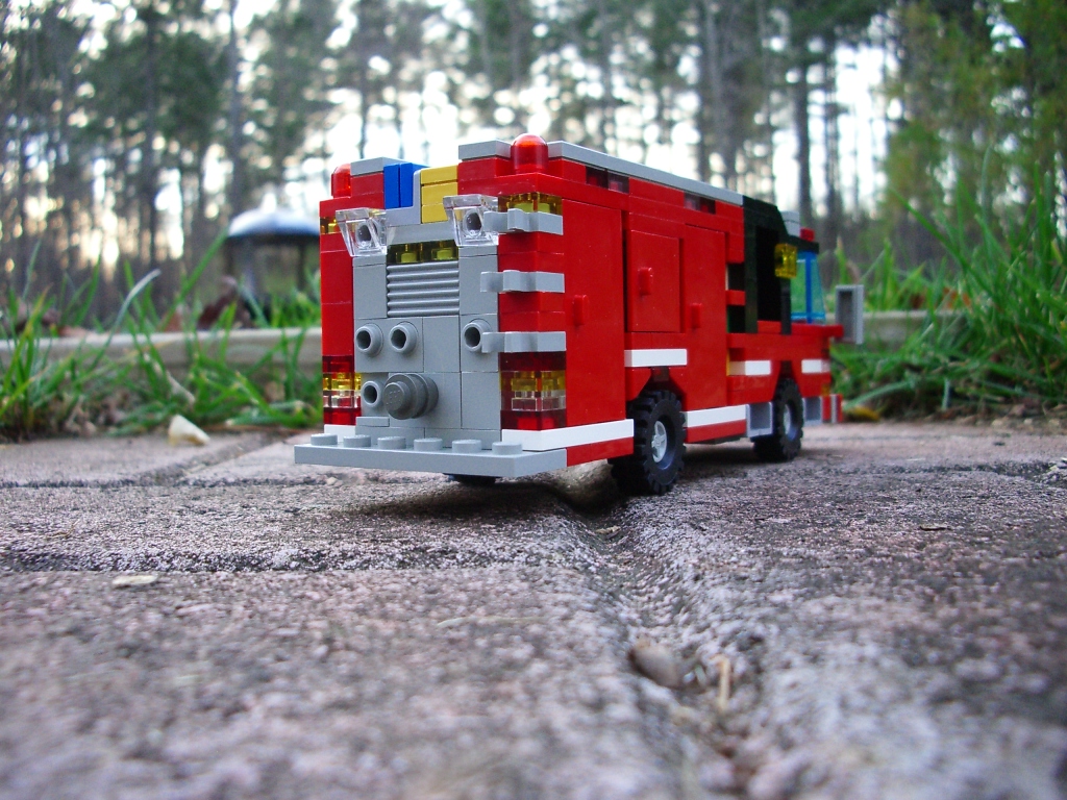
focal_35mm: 35
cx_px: 534
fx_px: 1079
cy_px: 400
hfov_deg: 52.6
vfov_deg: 40.7
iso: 200
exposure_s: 1/60
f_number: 2.6
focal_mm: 5.8
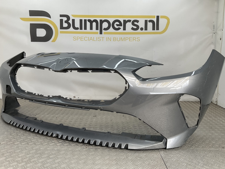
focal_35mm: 29
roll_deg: -2.4
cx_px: 112
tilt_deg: -10.5
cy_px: 84
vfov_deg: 48.2
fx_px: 188
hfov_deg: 61.7
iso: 16
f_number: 1.8
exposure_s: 1/181
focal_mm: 3
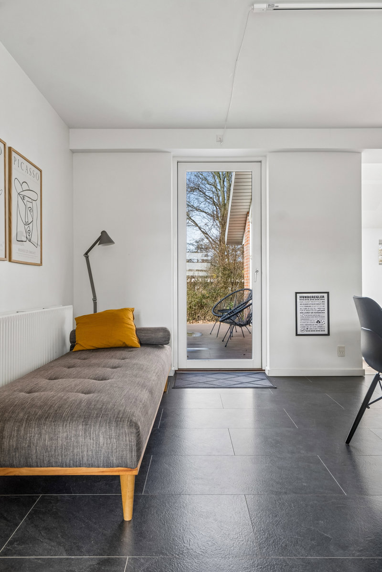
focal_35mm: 27
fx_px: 430
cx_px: 191
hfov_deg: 47.9
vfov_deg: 67.4
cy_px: 286
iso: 200
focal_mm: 18
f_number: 8
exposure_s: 1/8
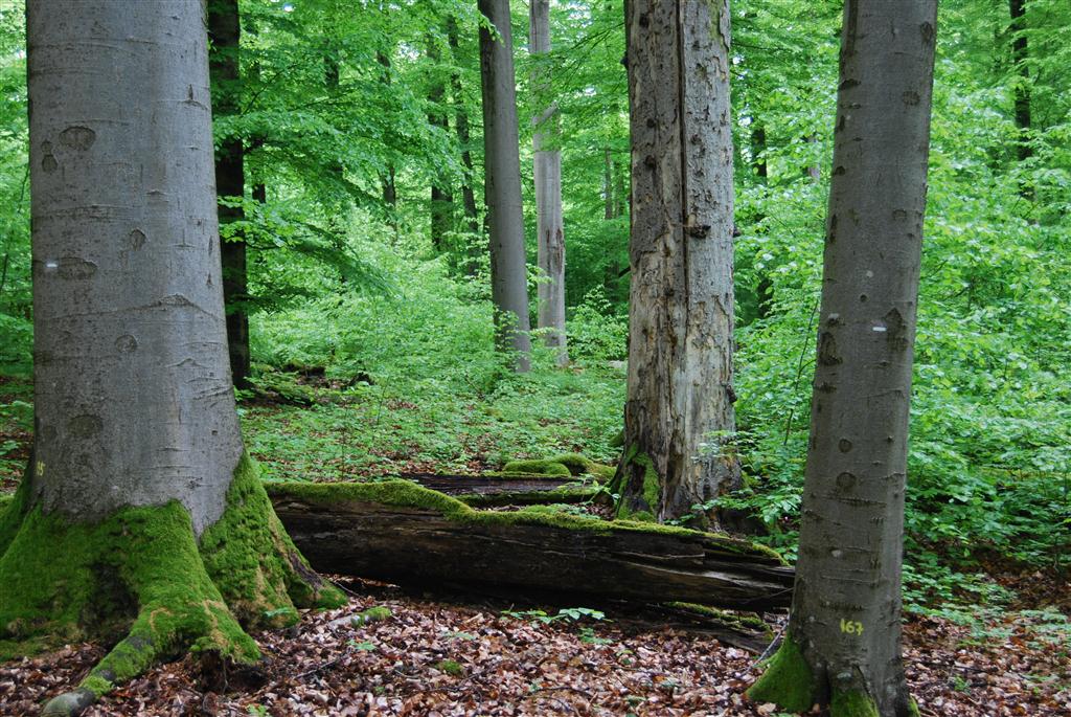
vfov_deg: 28.1
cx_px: 536
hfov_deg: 41.1
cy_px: 358
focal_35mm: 48
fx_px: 1429
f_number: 4.5
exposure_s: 1/25
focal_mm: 32
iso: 400
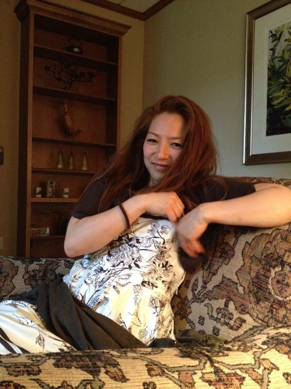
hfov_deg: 40.7
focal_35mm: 35
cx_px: 146
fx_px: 392
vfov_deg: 52.6
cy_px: 194
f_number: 2.4
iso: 500
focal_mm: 4.28
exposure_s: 1/15
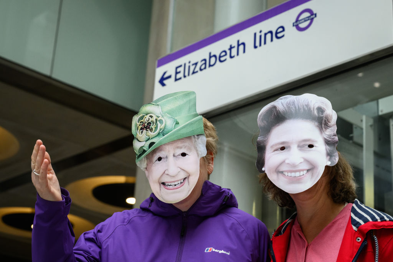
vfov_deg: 19.5
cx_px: 196
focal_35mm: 70
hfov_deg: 28.8
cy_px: 131
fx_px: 764
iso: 3200
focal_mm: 70
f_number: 6.3
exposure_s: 1/320
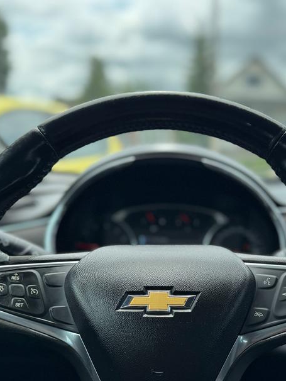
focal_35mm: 38
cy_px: 241
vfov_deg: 48.4
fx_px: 418
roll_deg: -2.5
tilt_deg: -9.2
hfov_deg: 37.5
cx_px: 180
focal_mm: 6.76
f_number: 1.78
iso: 80
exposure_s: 1/1193
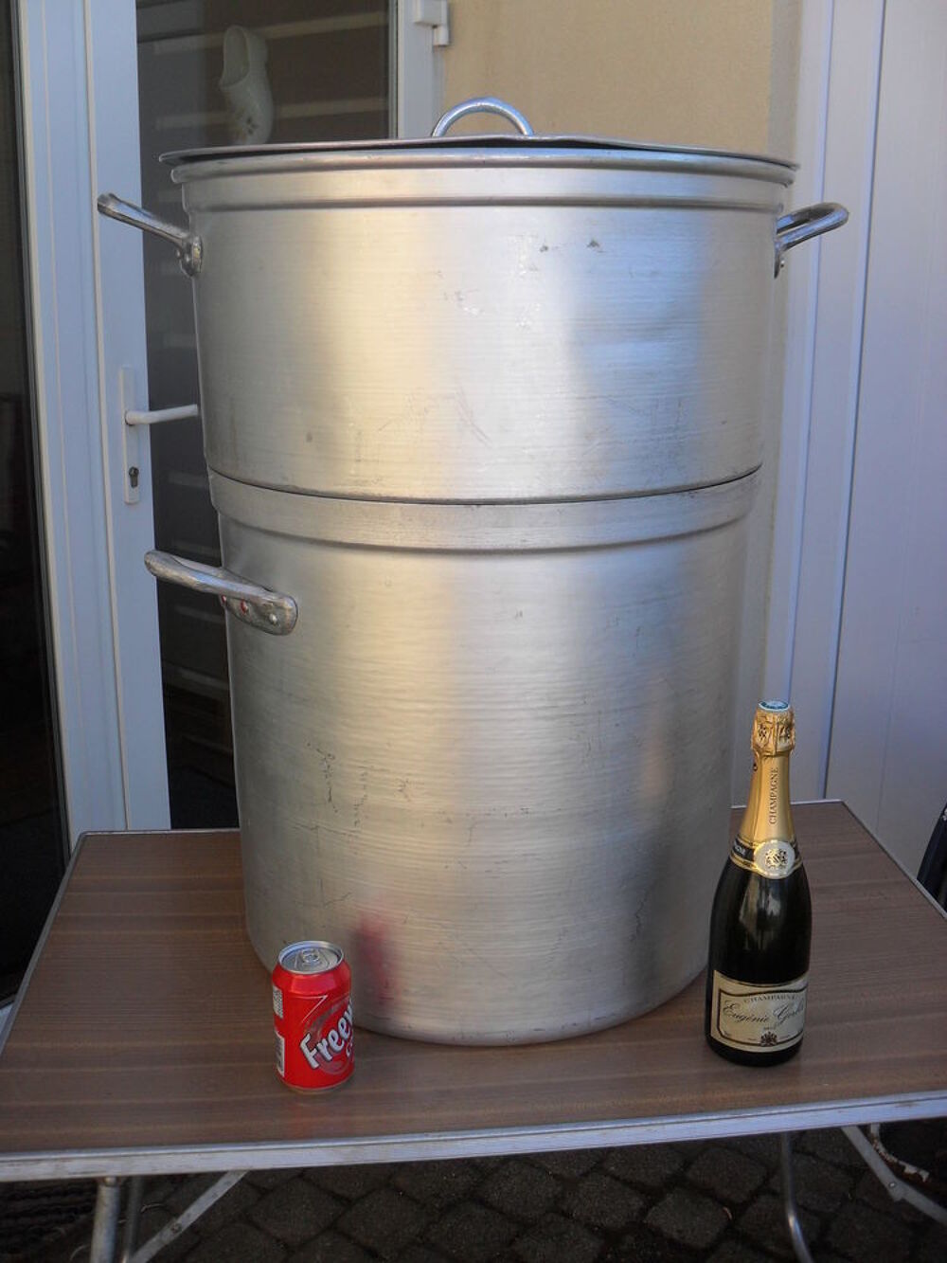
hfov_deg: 40.7
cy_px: 632
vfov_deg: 52.6
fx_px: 1276
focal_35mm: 35
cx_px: 474
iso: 80
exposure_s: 1/500
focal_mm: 6.2
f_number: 2.8
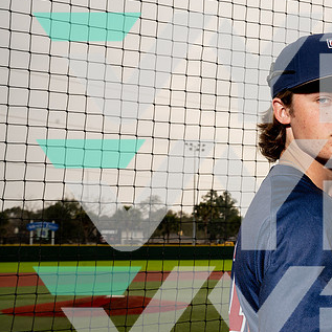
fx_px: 760
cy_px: 195
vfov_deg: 24.6
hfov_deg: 23.9
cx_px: 303
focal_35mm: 70
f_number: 11
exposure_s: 1/250
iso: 400
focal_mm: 45
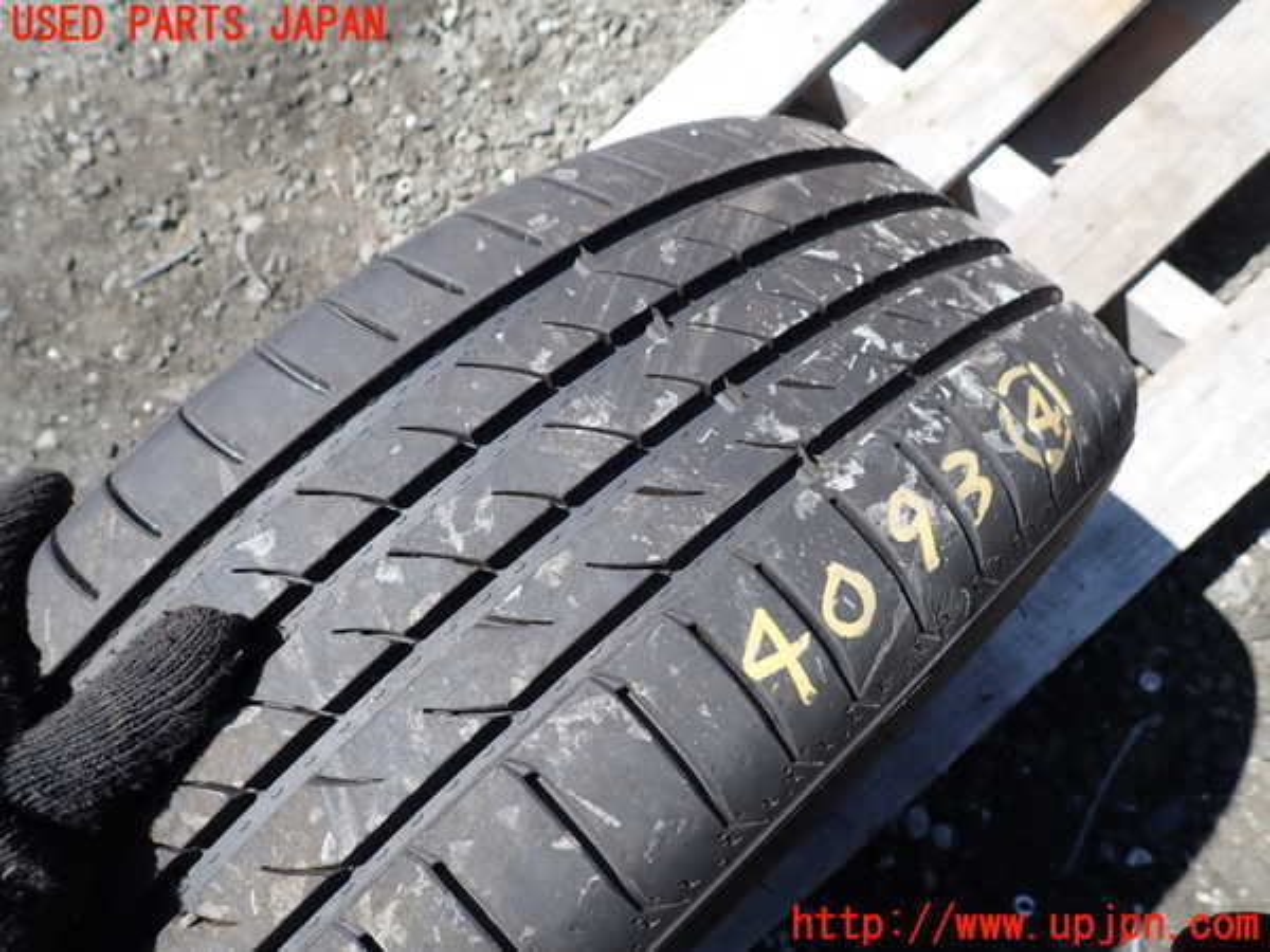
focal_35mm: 25
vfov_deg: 54.9
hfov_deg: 69.4
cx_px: 635
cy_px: 476
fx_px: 917
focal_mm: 4.5
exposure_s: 1/640
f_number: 2.8
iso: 100
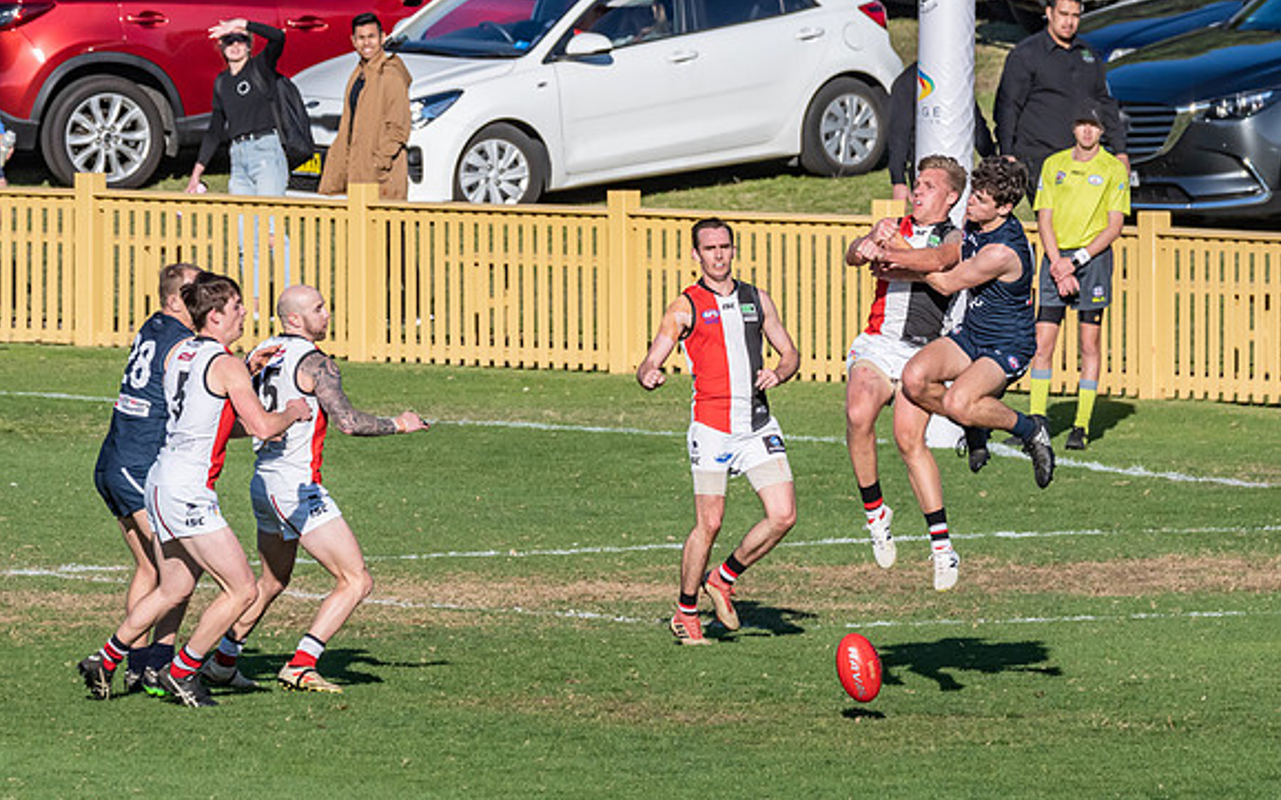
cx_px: 691
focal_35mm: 677
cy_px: 398
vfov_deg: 1.9
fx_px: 23630
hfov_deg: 3.1
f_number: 10
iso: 800
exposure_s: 1/4000
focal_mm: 380
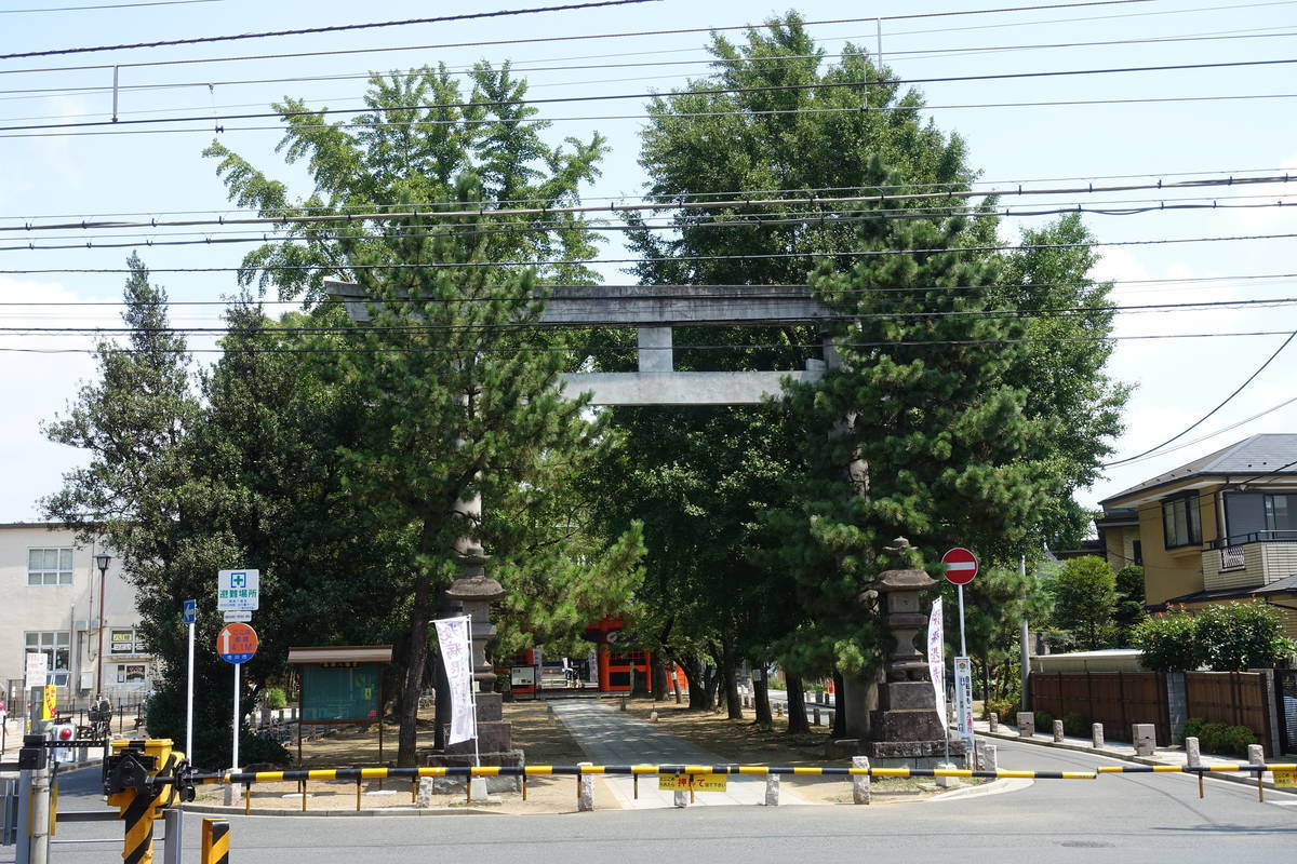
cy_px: 432
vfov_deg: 32.6
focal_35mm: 41
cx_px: 648
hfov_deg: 47.4
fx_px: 1477
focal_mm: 14.9
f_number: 5.6
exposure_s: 1/250
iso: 125
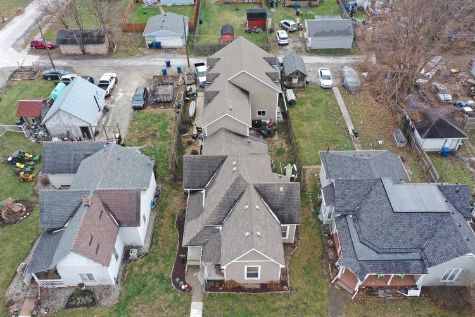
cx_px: 238
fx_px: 369
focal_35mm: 28
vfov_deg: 46.4
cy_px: 158
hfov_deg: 65.5
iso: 100
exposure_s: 1/120
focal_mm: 10.26
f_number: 4
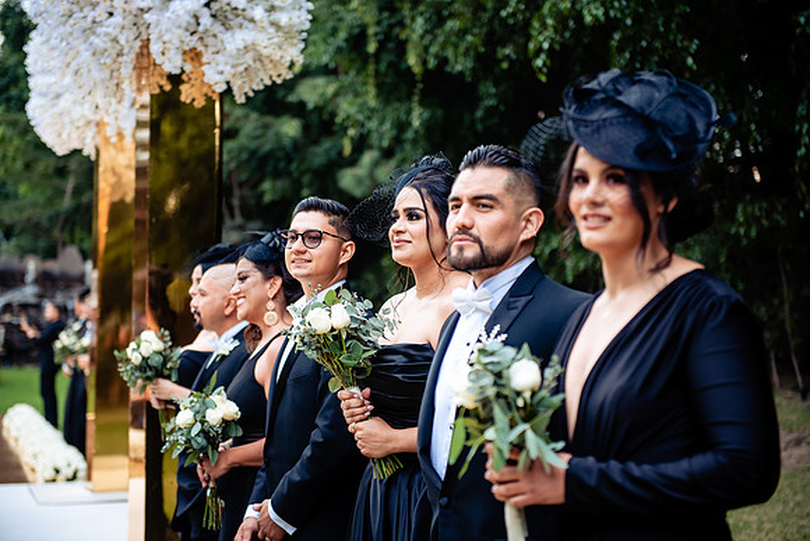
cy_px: 270
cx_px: 405
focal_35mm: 70
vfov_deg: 19.5
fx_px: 1575
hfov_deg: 28.8
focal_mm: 70
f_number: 2.8
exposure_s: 1/160
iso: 320
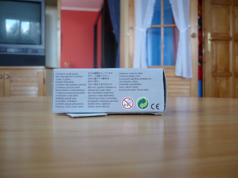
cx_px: 121
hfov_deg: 51.4
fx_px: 248
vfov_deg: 39.7
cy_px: 87
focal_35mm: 36
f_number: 2.8
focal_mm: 5.8
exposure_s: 1/25
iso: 100
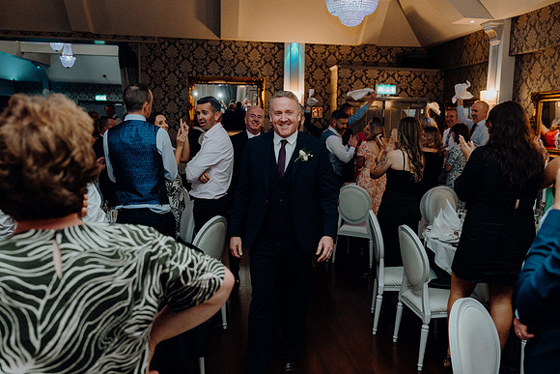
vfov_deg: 38.9
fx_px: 529
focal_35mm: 34
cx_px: 280
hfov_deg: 55.8
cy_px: 187
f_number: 3.5
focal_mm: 34
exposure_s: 1/160
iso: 2500
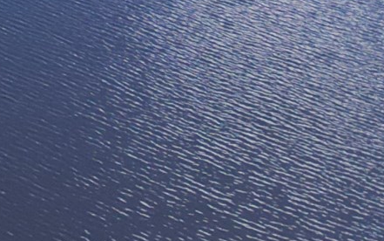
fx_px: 1738
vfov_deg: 6.9
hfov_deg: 10.8
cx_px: -529
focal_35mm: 166
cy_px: -531
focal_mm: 6.72
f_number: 1.7
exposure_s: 1/1600
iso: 110
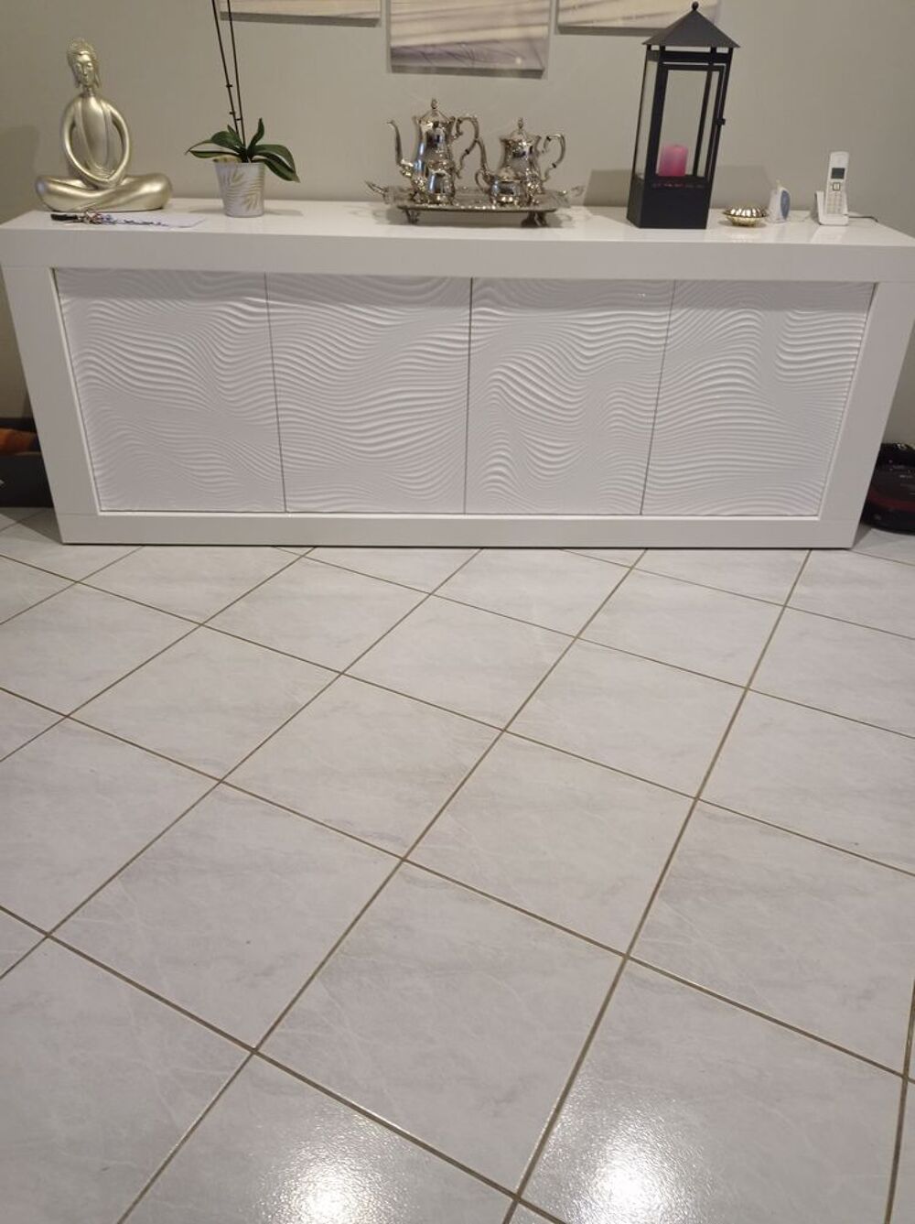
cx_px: 458
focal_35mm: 28
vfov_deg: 63.5
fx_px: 989
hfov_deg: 49.7
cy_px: 612
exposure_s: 1/33.3
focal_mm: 4.74
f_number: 1.79
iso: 400
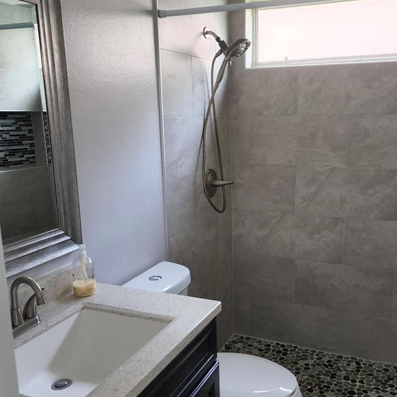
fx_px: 454
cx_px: 238
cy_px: 219
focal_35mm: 35
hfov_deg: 47.0
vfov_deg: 47.1
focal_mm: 6.4
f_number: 1.8
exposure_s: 1/120
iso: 200
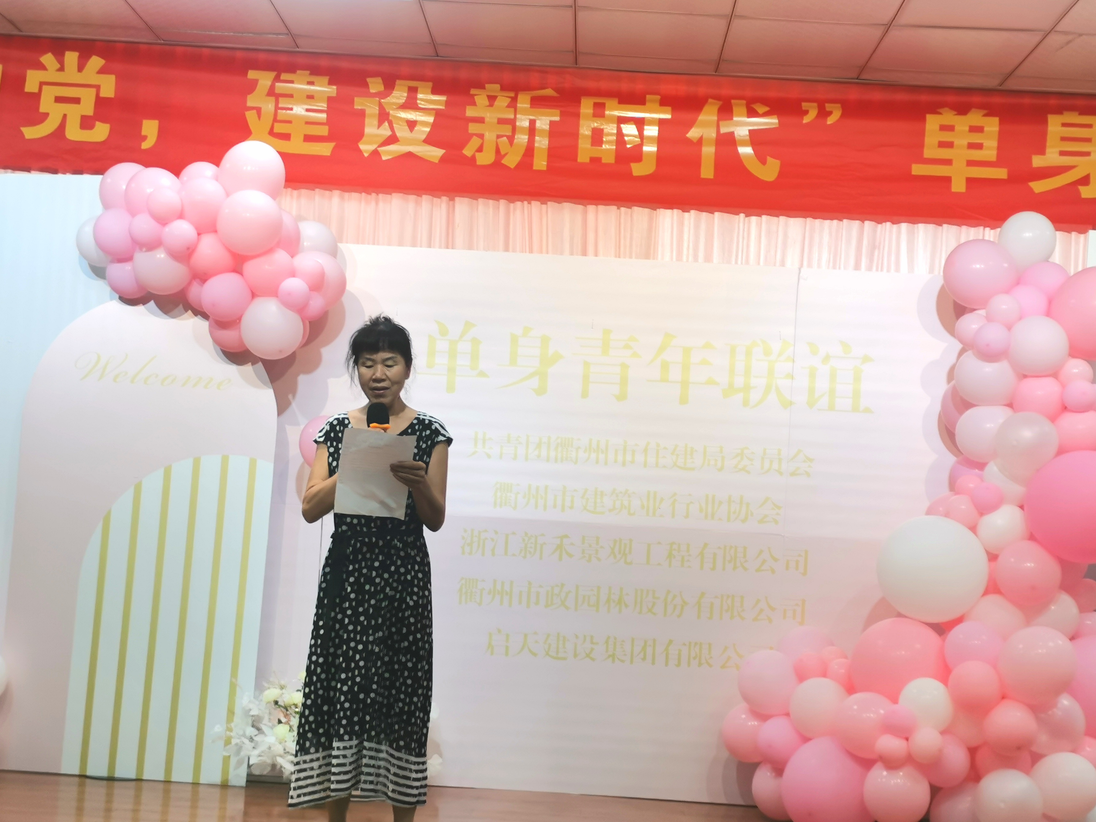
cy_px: 410
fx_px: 1678
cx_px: 554
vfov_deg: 27.5
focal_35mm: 53
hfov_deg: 36.2
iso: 50
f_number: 1.8
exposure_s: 1/118
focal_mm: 5.58
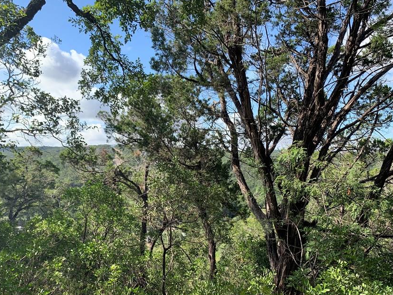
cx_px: 183
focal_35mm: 32
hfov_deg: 56.8
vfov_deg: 44.0
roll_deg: -0.9
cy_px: 173
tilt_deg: -0.9
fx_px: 363
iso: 25
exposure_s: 1/692
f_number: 1.8
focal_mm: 4.25
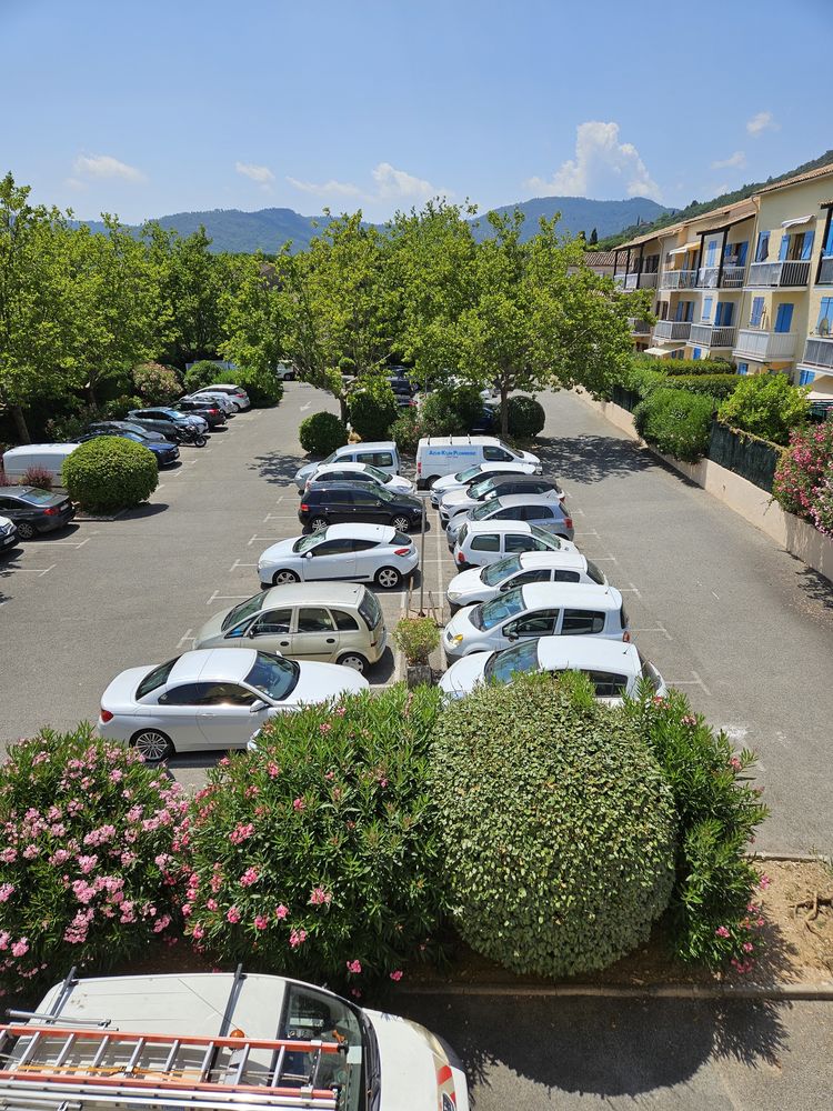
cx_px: 416
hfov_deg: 58.9
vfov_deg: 73.9
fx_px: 738
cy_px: 556
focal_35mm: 23
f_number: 1.8
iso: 25
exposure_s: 1/2767
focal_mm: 5.4
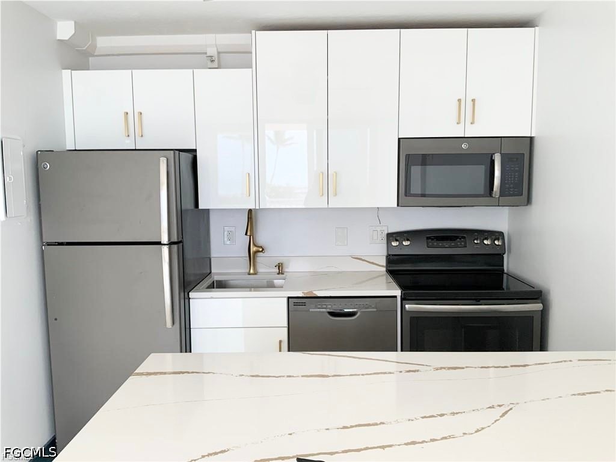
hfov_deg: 61.7
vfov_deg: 48.2
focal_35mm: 29
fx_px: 516
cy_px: 231
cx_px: 308
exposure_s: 1/120
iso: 50
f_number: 1.8
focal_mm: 3
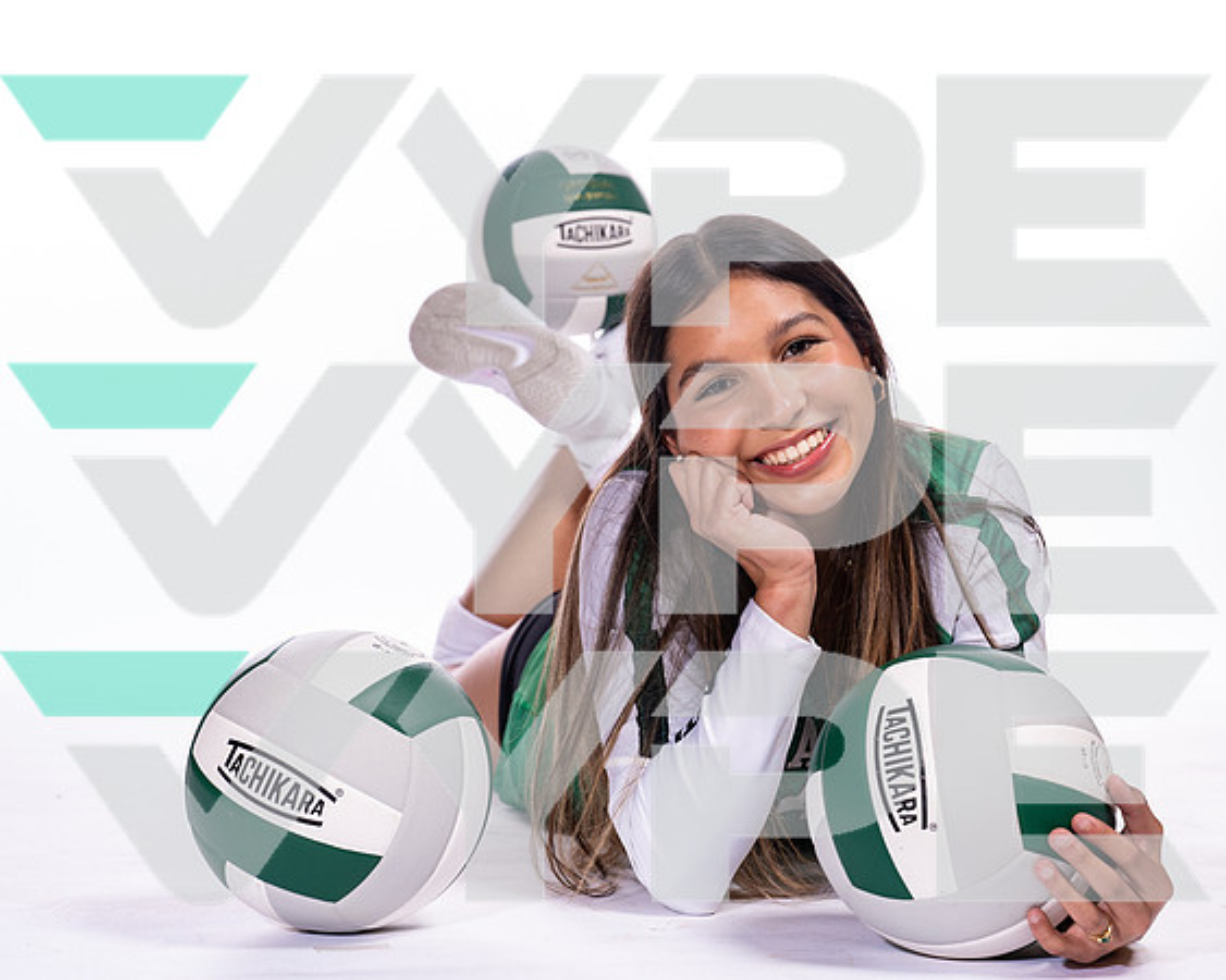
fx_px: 2718
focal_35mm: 75
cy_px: 526
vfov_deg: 20.4
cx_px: 658
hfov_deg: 25.4
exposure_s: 1/250
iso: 400
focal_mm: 62
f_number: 5.6
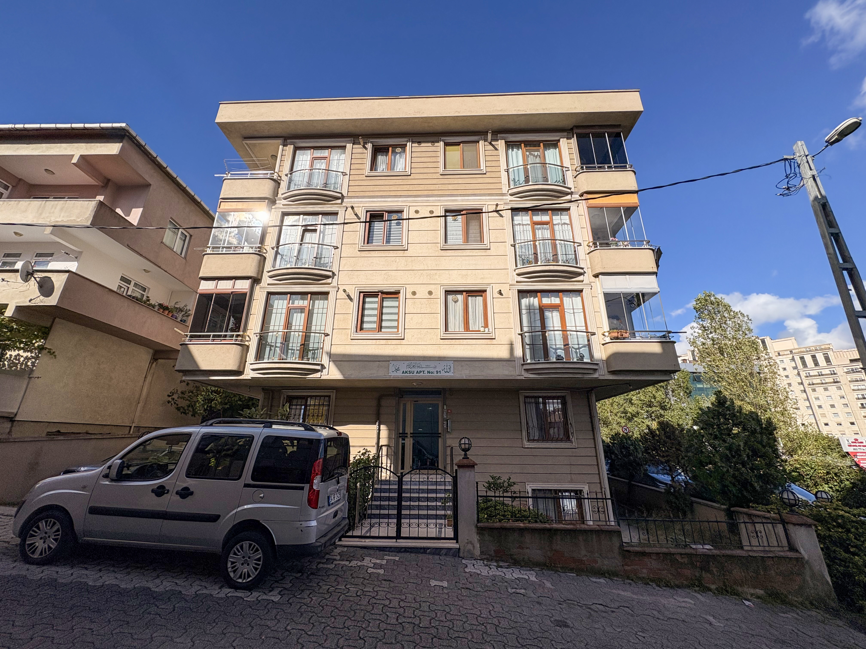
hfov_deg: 102.1
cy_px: 324
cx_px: 433
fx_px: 350
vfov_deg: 85.7
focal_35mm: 14
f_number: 2.2
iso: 50
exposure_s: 1/3546
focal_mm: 2.22
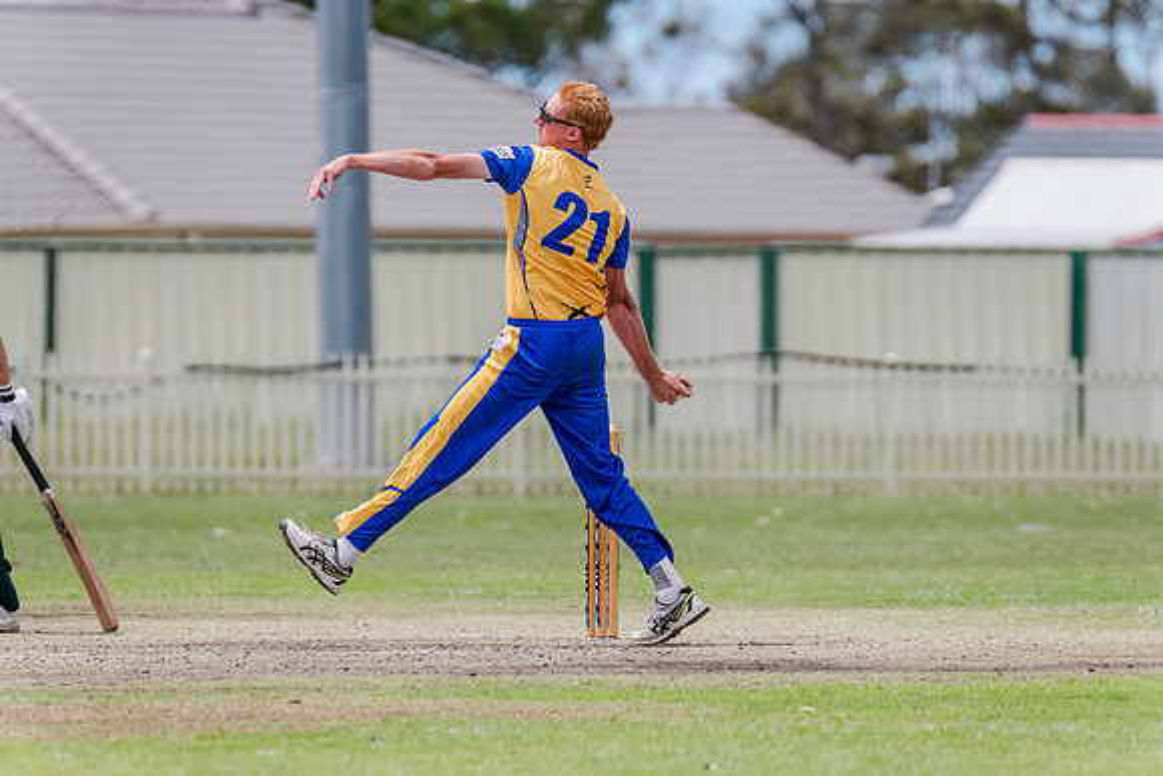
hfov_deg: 3.4
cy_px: 388
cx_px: 582
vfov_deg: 2.3
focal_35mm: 600
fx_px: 19387
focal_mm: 600
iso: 800
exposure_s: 1/2500
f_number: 7.1
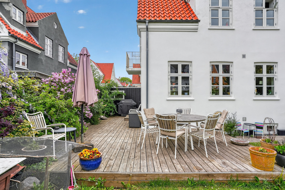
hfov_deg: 84.0
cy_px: 95
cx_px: 142
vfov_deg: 61.9
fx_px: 158
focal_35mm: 20
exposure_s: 1/200
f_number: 8
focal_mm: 20
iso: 400
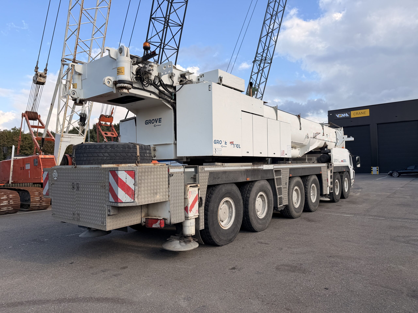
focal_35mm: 24
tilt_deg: +2.6
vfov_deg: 56.8
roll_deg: +1.5
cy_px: 156
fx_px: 290
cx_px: 209
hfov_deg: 71.6
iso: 80
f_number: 1.78
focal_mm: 6.76
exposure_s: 1/2370
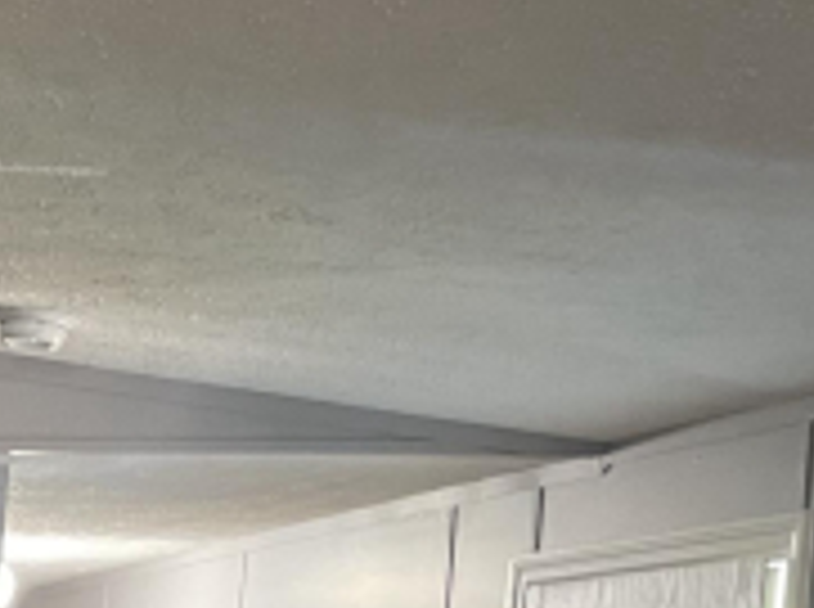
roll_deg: -0.6
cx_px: -627
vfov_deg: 13.8
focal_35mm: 96
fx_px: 2253
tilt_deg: -8.4
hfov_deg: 17.0
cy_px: 1058
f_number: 1.6
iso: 500
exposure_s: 1/30
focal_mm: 4.2
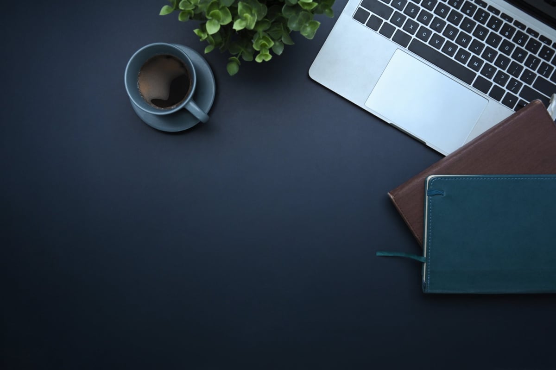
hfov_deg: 55.1
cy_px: 185
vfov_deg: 38.3
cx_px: 278
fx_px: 533
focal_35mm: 34
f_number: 11
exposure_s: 1/25
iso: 800
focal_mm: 34.5
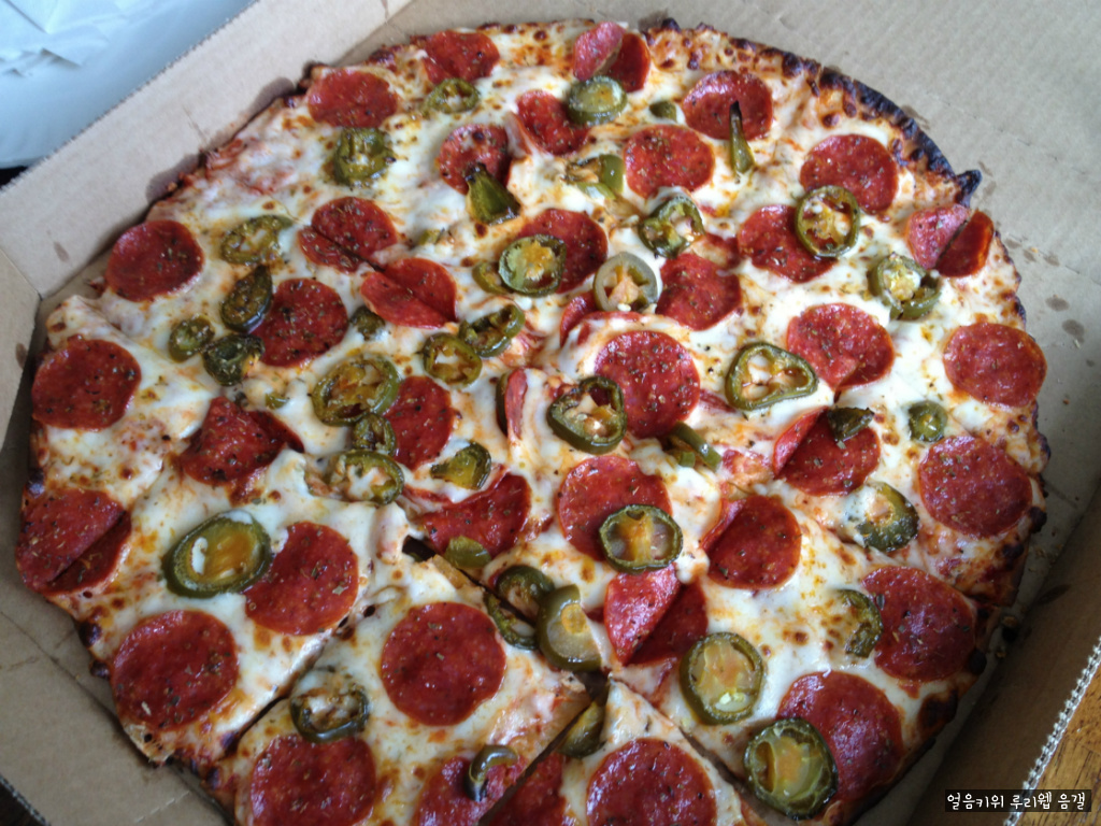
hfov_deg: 52.6
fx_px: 1113
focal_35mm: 35
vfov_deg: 40.7
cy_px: 413
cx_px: 550
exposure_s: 1/24
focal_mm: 4.28
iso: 64
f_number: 2.4
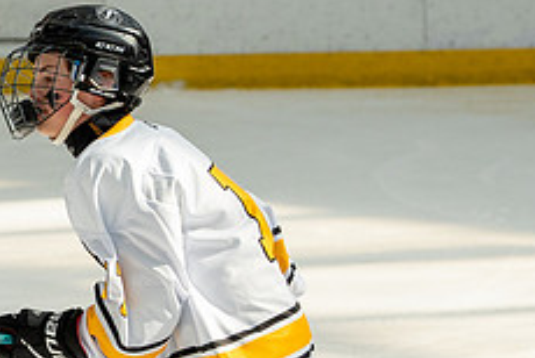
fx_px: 5520
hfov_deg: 5.5
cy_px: 567
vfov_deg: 3.7
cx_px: -2
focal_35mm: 371
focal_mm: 77
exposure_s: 1/1600
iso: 800
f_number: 3.5
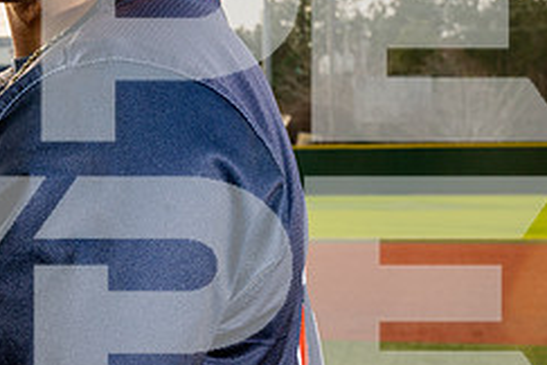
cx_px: -2
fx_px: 1671
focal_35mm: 110
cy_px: 24
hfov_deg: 18.1
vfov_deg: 12.3
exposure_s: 1/250
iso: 250
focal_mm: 46
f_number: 11
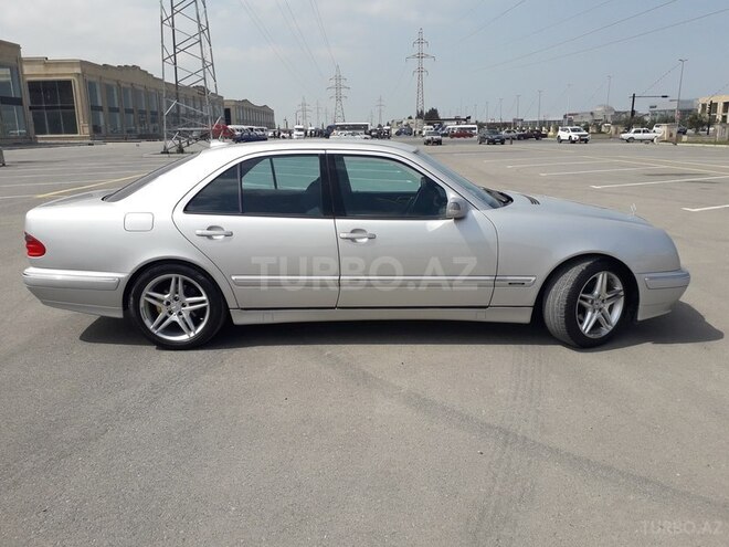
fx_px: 569
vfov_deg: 51.4
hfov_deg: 65.3
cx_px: 364
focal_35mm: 27
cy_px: 274
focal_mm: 3.6
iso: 40
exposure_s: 1/2193
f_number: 1.9
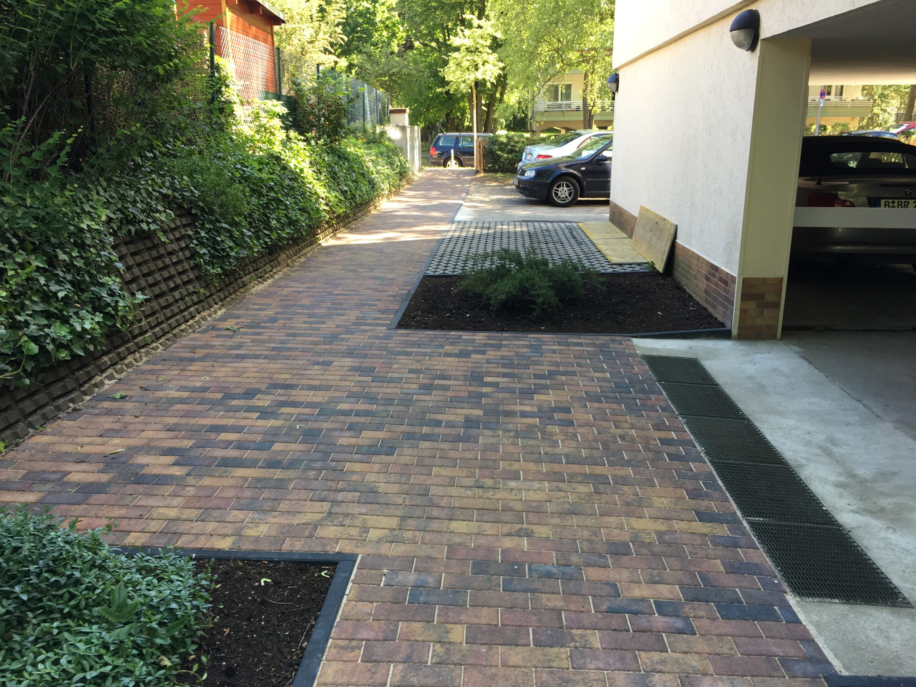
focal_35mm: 29
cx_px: 458
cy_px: 344
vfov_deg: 48.2
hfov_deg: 61.7
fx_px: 767
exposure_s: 1/100
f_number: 2.2
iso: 32
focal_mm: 4.15
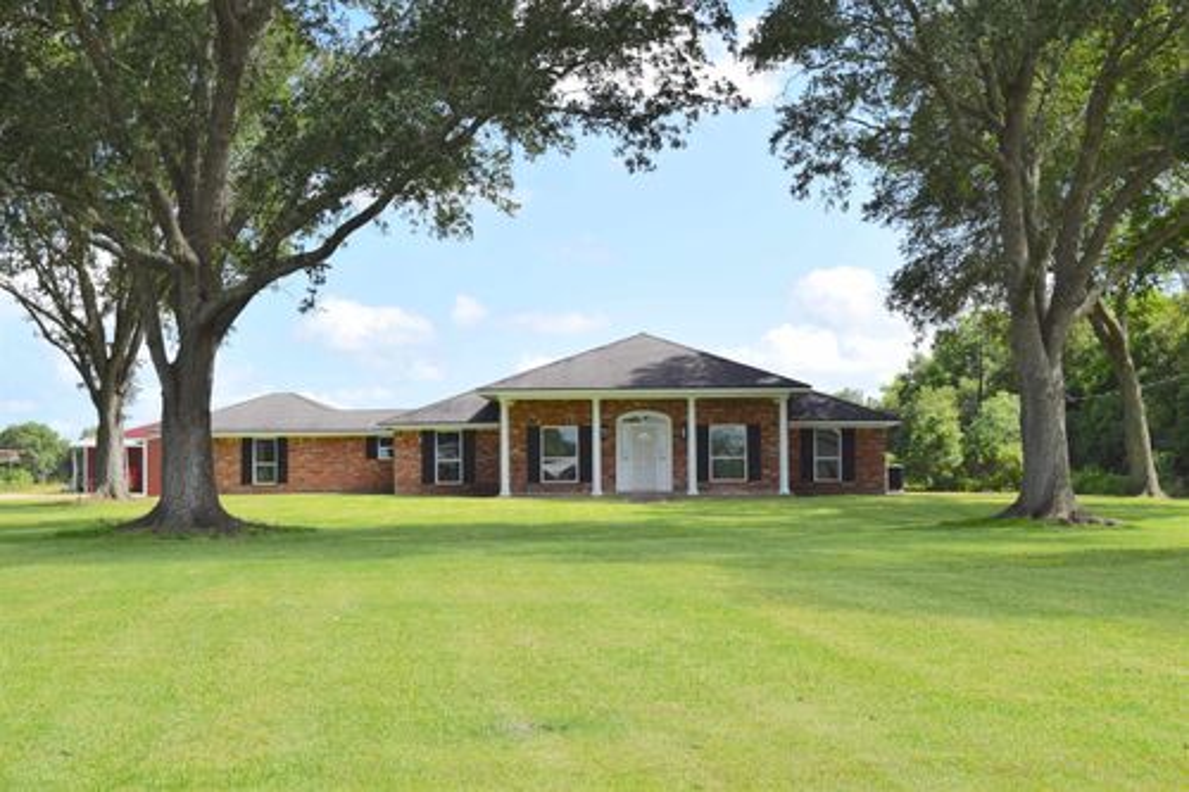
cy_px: 396
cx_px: 594
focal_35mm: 51
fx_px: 1684
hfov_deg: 38.9
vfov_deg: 26.5
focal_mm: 34
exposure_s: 1/400
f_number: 10
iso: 200
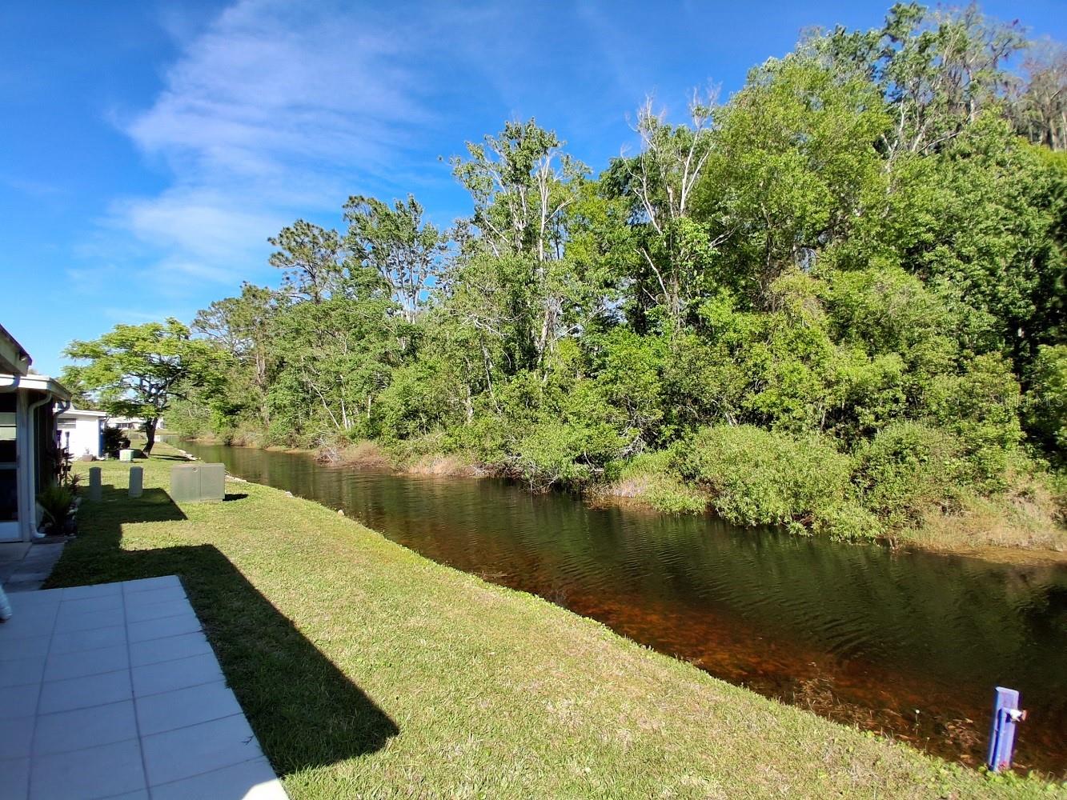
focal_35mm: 17
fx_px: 524
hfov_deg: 91.0
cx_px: 534
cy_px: 400
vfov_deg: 74.7
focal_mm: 1.4
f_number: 2.2
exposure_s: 1/862
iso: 50
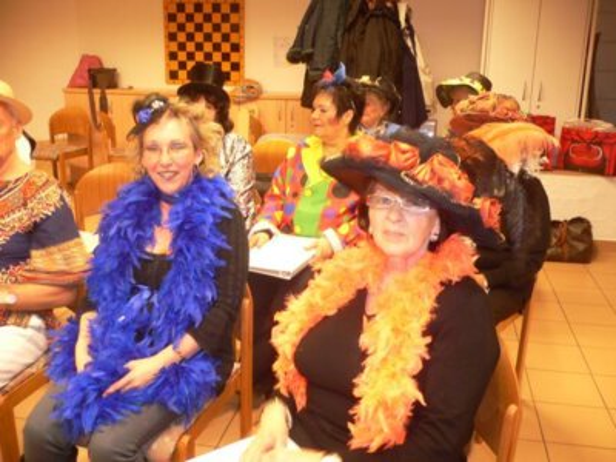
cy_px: 231
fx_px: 623
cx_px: 308
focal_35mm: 35
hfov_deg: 52.6
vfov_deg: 40.7
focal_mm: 5.8
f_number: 2.8
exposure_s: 1/8
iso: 100
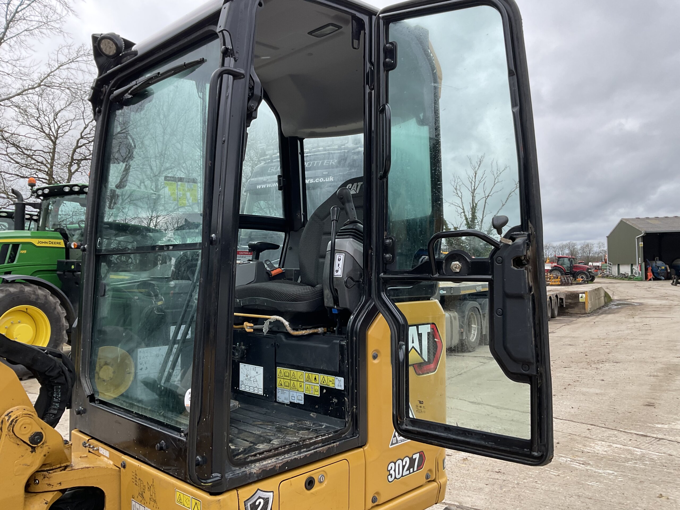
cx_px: 340
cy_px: 255
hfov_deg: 61.7
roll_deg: +0.8
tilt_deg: +5.3
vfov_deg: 48.2
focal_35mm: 29
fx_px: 570
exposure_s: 1/509
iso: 16
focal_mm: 3
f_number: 1.8
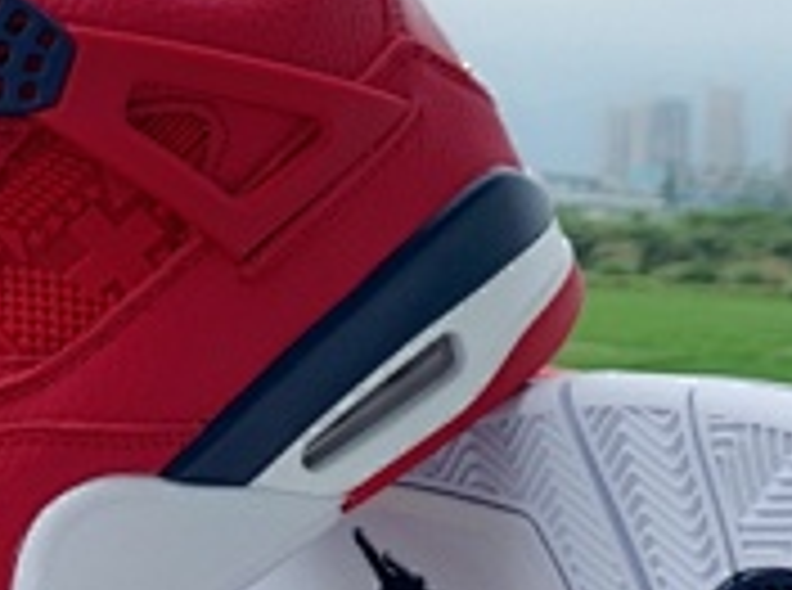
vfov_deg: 19.8
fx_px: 1688
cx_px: 243
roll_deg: -2.6
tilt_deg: -1.1
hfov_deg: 26.2
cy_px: 239
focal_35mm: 74
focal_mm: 4.25
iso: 25
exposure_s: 1/2364
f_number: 1.8
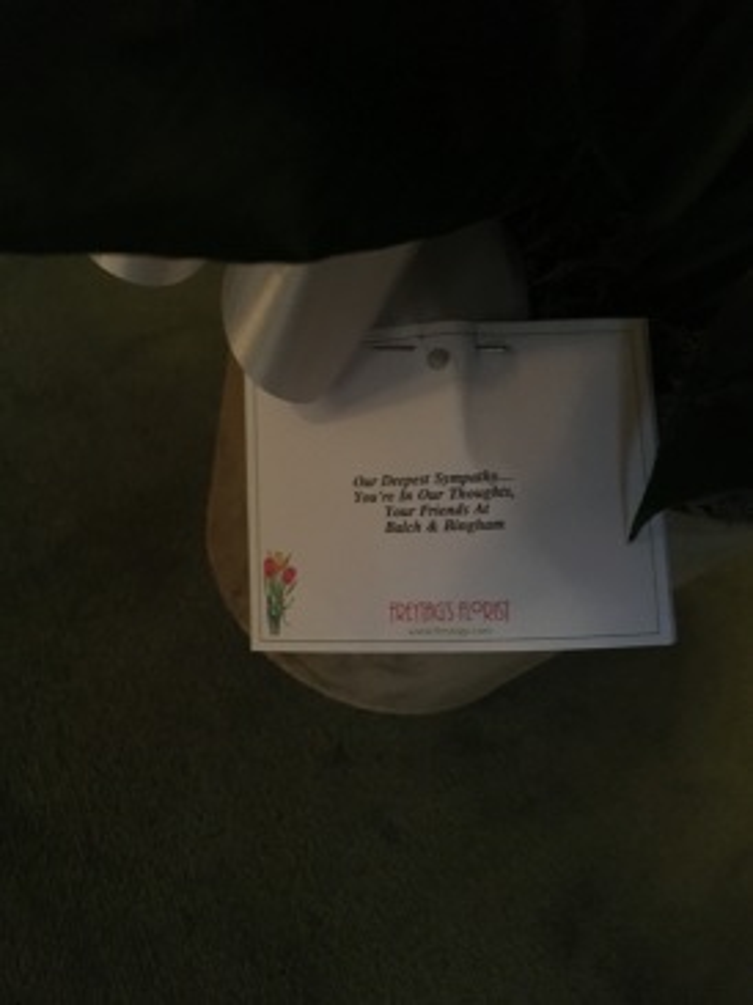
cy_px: 502
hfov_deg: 48.2
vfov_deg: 61.7
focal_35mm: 29
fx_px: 842
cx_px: 376
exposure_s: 1/24
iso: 200
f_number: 2.2
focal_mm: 4.15
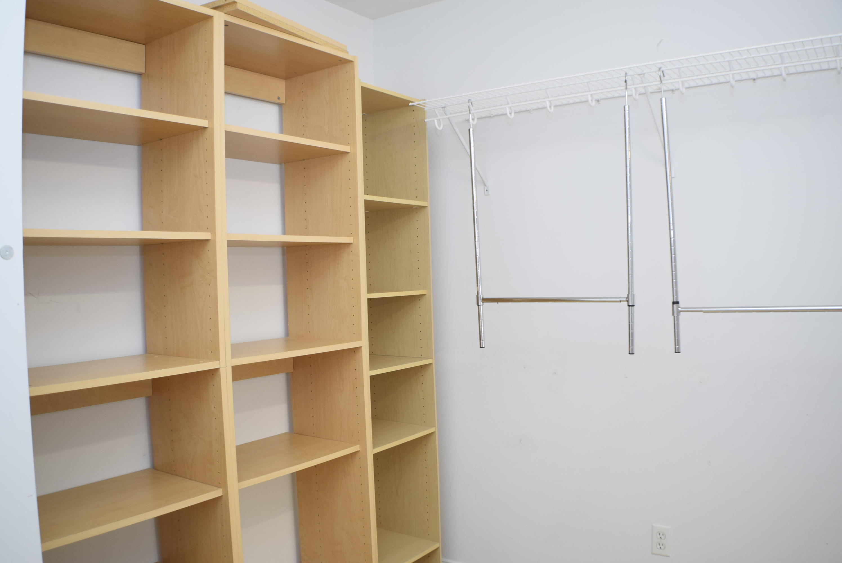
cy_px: 282
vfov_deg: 34.3
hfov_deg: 49.5
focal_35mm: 39
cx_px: 421
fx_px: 913
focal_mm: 26
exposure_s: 1/60
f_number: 4
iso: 720
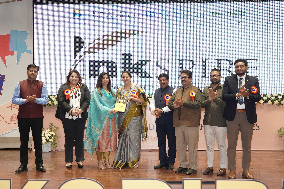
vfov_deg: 27.5
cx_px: 142
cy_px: 94
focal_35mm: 49
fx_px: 387
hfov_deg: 40.3
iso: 1600
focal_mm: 49
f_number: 4
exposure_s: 1/125
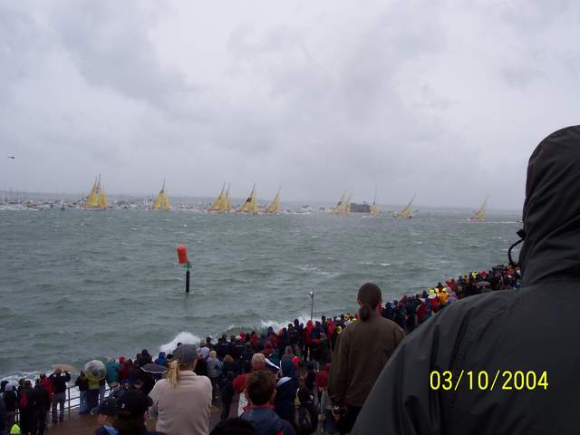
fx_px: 637
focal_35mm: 38
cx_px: 290
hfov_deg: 49.0
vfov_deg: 37.7
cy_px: 218
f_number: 4.8
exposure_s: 1/500
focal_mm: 8
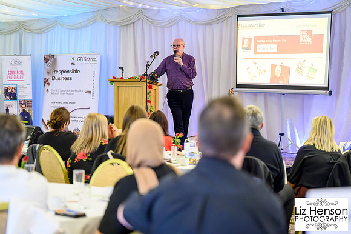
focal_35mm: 84
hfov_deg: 24.2
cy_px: 117
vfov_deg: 16.2
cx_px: 176
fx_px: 819
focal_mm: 84
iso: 12800
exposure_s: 1/200
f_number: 2.8
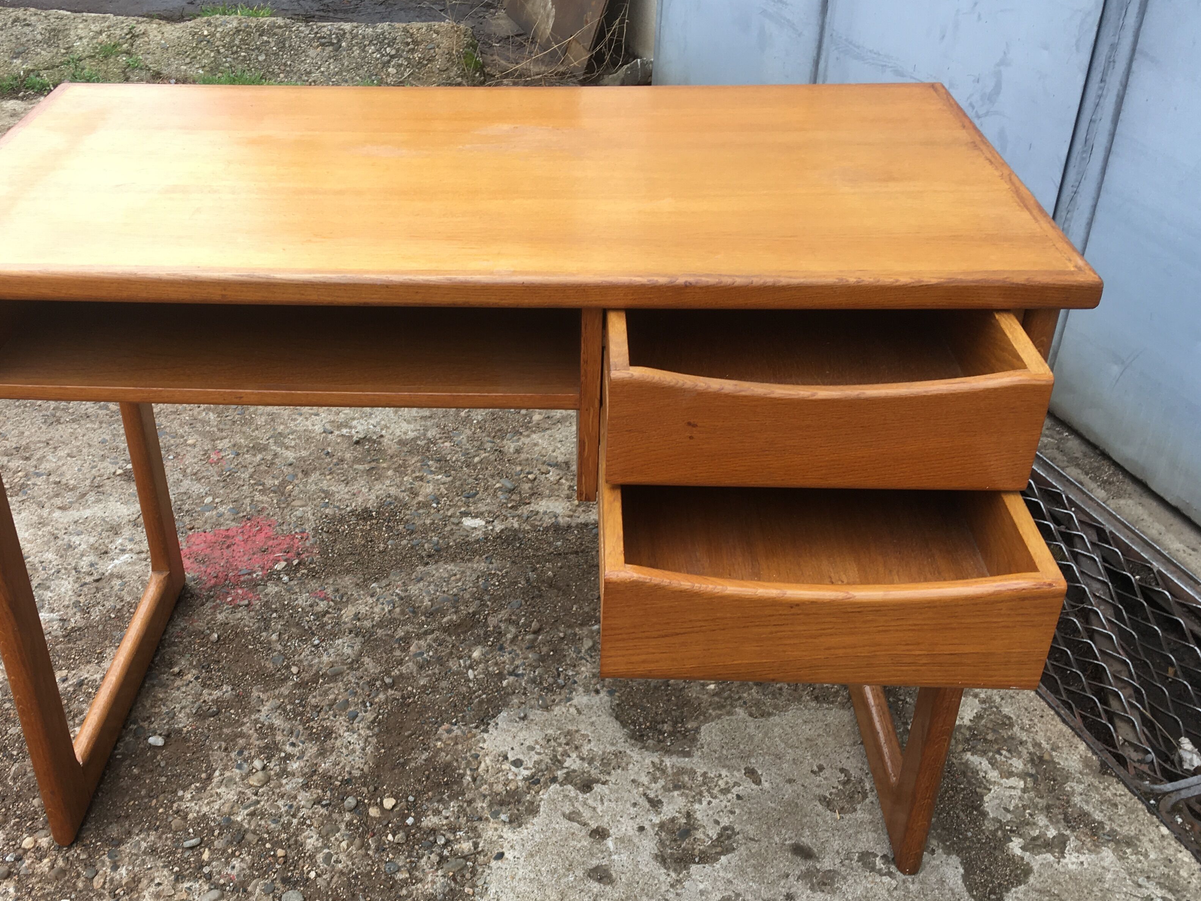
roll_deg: -0.9
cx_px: 474
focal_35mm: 37
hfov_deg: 49.8
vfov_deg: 38.5
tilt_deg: -32.4
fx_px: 1284
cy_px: 555
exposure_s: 1/109
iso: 25
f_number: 2.2
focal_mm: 4.15
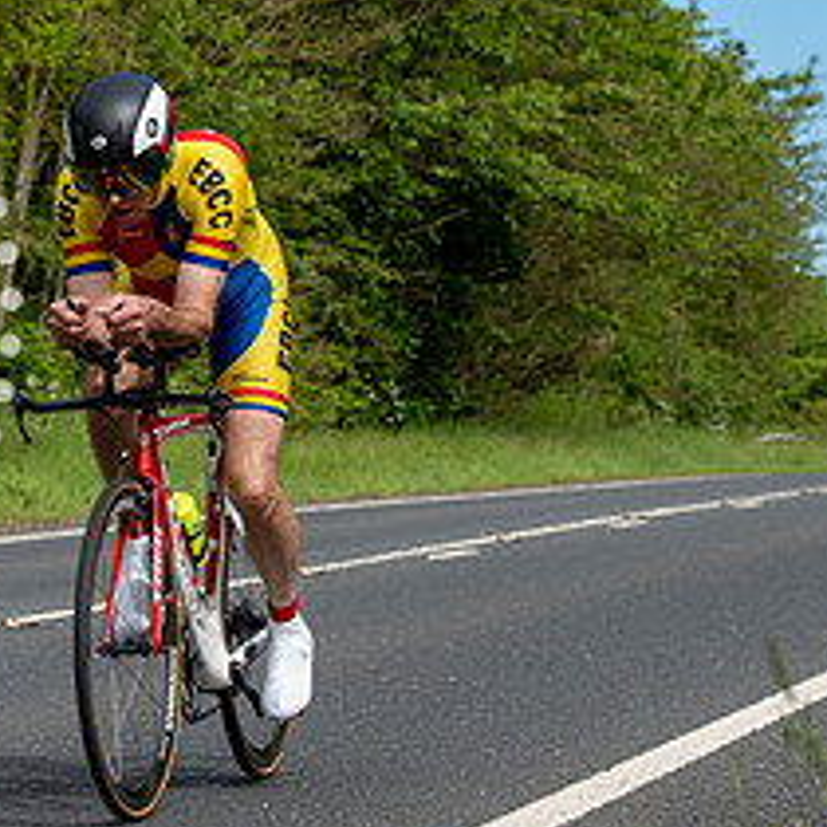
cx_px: 264
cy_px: 104
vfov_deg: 10.6
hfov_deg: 10.6
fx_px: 4433
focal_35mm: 164
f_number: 5
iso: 160
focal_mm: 70
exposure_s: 1/1000
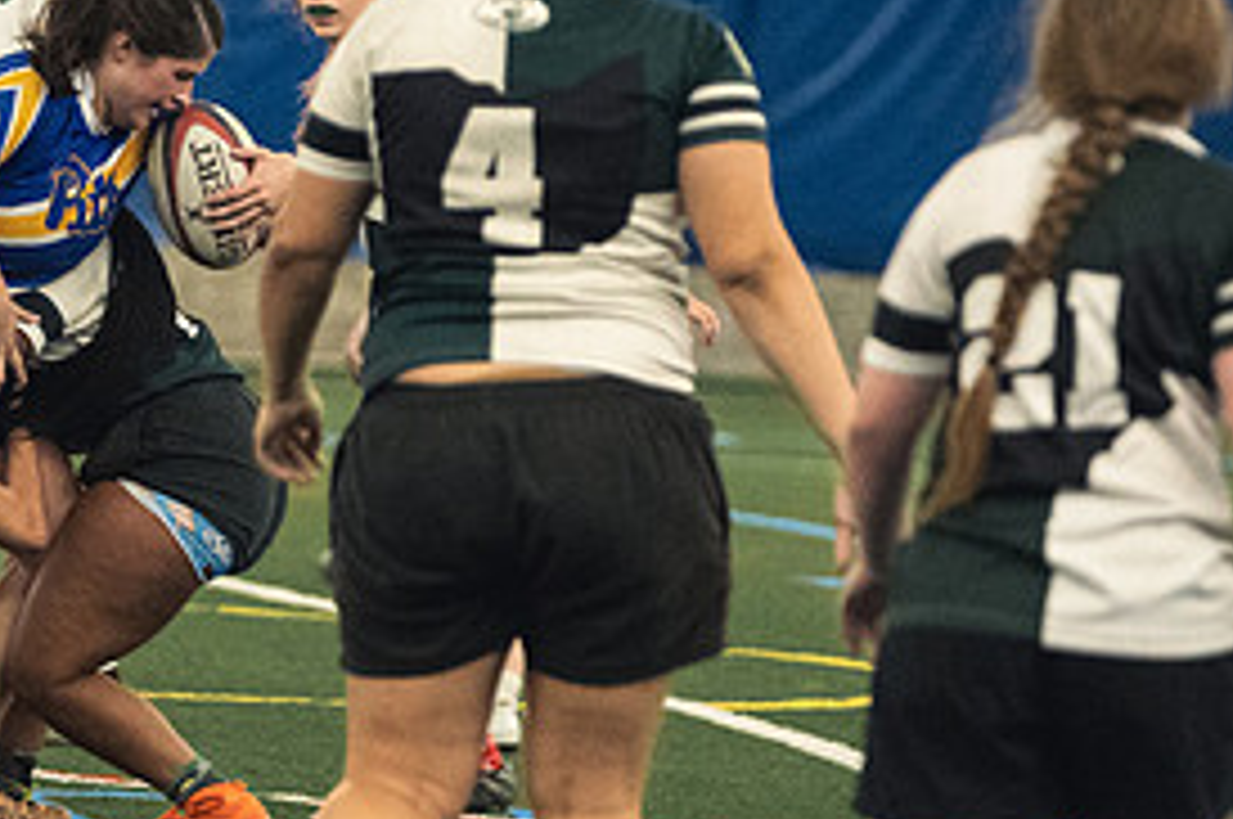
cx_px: -18
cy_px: 342
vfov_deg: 2.8
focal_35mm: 491
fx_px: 16797
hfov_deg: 4.2
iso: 9000
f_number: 2.8
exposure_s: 1/500
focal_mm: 155
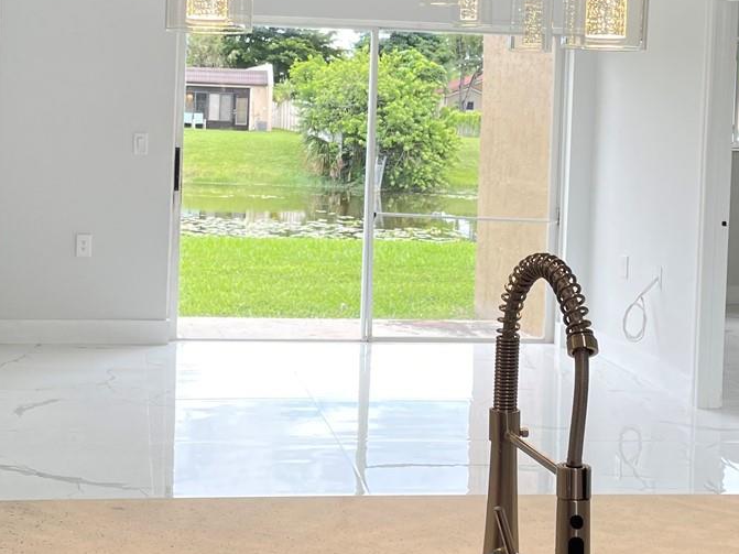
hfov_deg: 31.2
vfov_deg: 23.4
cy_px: 133
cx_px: 325
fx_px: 1323
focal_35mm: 62
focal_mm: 4.2
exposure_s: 1/150
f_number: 1.6
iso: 32
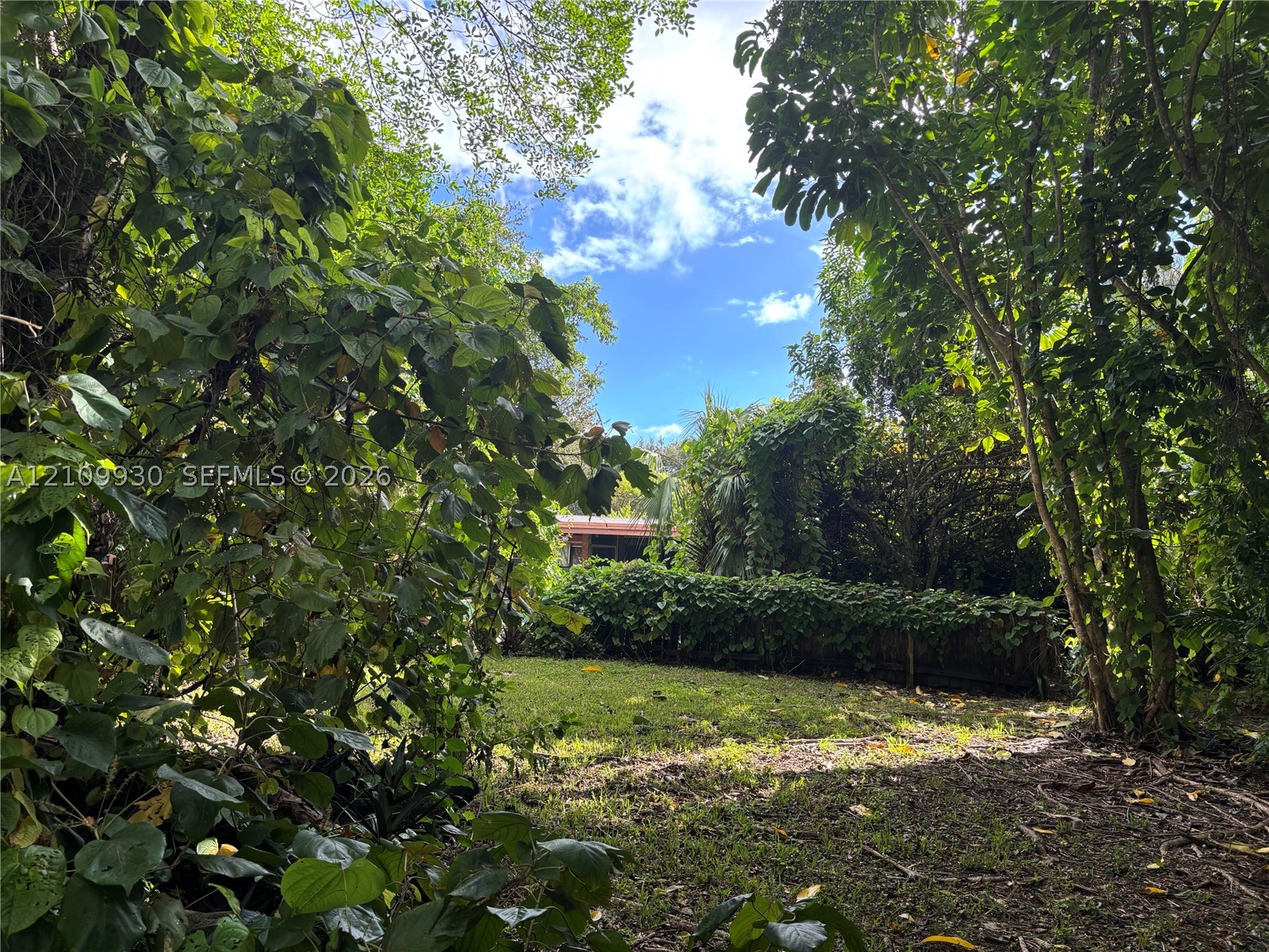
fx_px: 953
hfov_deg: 67.3
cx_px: 634
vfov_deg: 53.1
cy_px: 476
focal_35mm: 26
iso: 50
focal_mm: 5.96
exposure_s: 1/525
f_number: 1.6
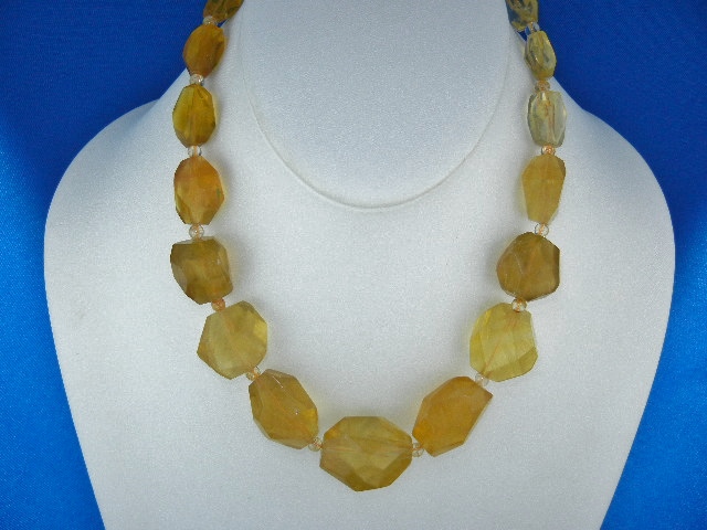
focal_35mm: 34
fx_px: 694
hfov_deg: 54.0
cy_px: 265
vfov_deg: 41.8
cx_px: 354
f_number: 3.6
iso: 160
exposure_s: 1/50
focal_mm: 6.2
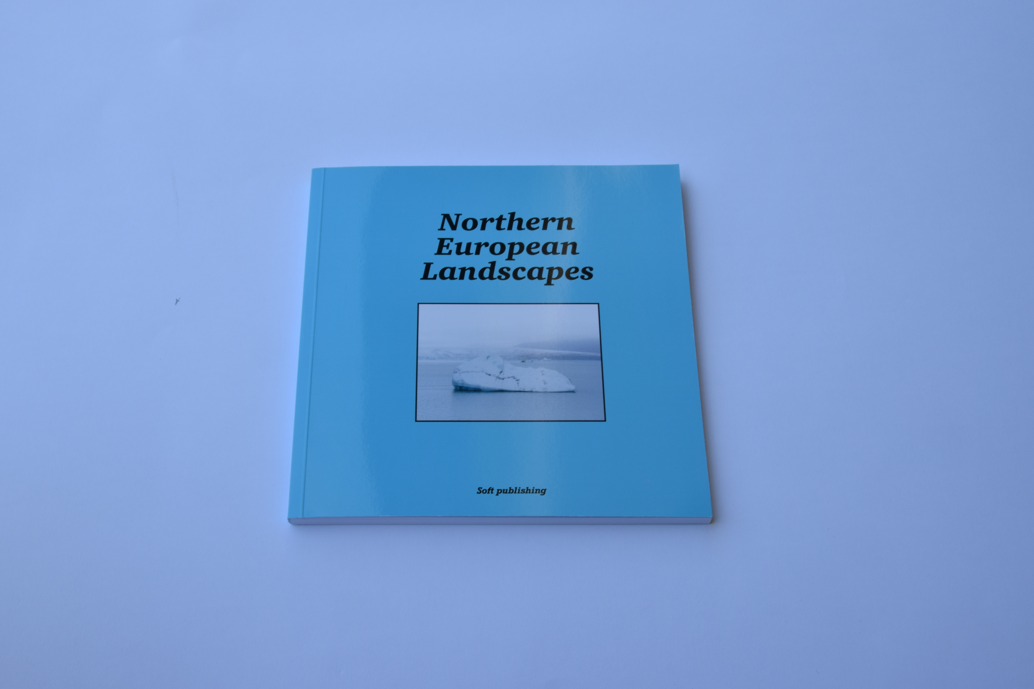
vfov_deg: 34.2
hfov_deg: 49.6
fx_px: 1120
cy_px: 344
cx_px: 517
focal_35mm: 39
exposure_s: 1/80
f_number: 16
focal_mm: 26
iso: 200
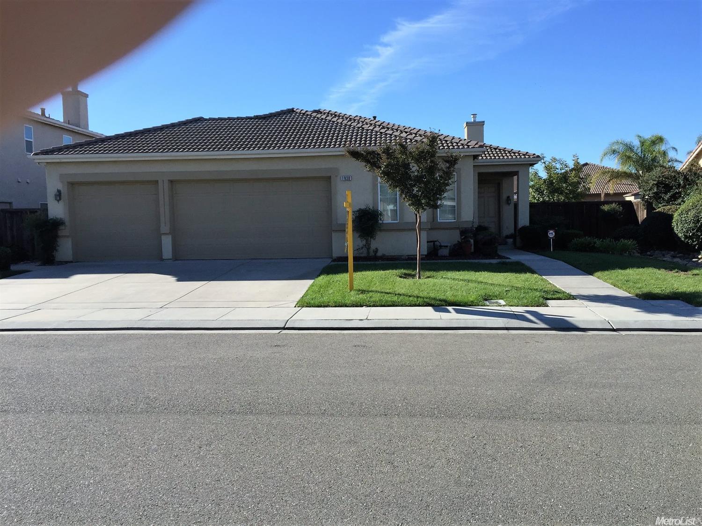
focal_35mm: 29
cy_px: 263
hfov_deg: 61.7
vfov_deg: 48.2
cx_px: 351
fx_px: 588
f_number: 2.2
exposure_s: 1/1980
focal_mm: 4.15
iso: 32
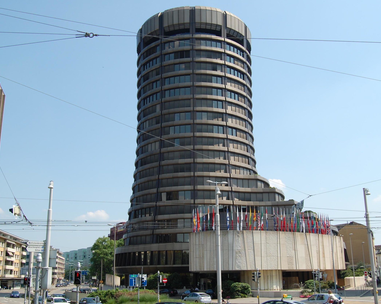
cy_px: 152
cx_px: 192
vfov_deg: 37.7
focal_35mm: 40
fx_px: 446
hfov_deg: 46.2
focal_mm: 23
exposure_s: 1/320
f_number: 9
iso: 200
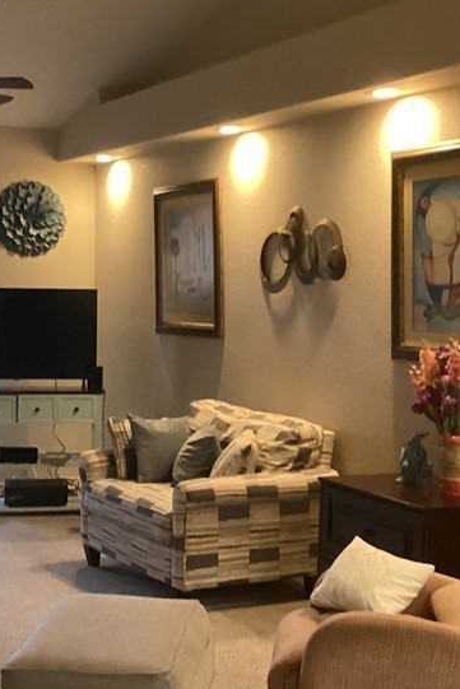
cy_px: 336
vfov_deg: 32.9
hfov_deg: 22.2
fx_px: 1168
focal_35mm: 61
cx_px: 169
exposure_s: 1/60
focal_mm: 3.3
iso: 320
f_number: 2.4
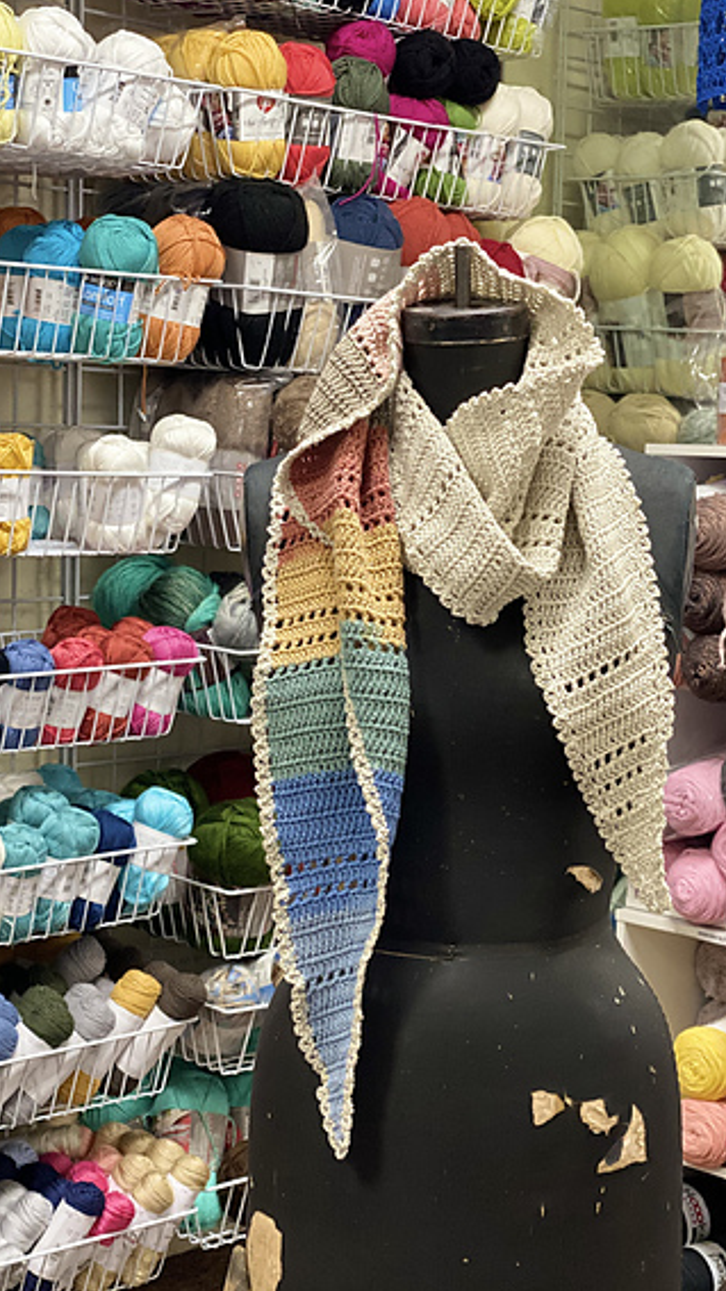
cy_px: 697
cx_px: 462
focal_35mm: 64
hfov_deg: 18.8
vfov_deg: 32.8
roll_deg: -2.3
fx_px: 2190
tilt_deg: -6.5
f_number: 2
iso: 160
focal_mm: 6
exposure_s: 1/60
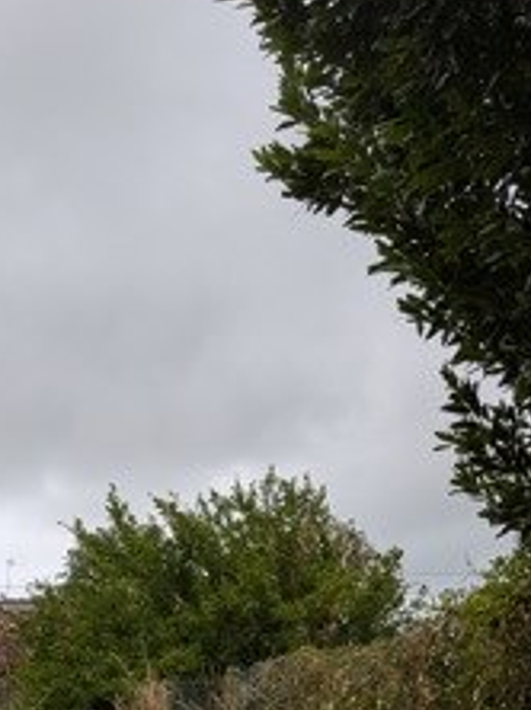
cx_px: -16
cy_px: 758
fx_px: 1332
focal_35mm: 65
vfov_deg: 27.6
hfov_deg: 21.6
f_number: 1.7
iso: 31
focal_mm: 4.53
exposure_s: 1/1527
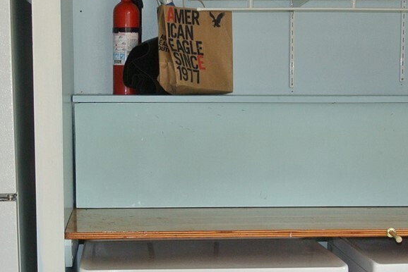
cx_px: 157
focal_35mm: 85
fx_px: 964
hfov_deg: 23.9
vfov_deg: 15.9
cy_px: 231
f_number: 3.5
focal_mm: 11
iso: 250
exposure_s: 1/60
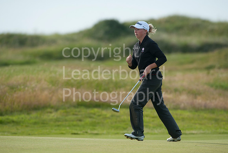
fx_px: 1905
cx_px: 114
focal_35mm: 300
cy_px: 76
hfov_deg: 6.8
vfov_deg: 4.6
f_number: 5.6
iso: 400
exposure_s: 1/2500
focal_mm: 300
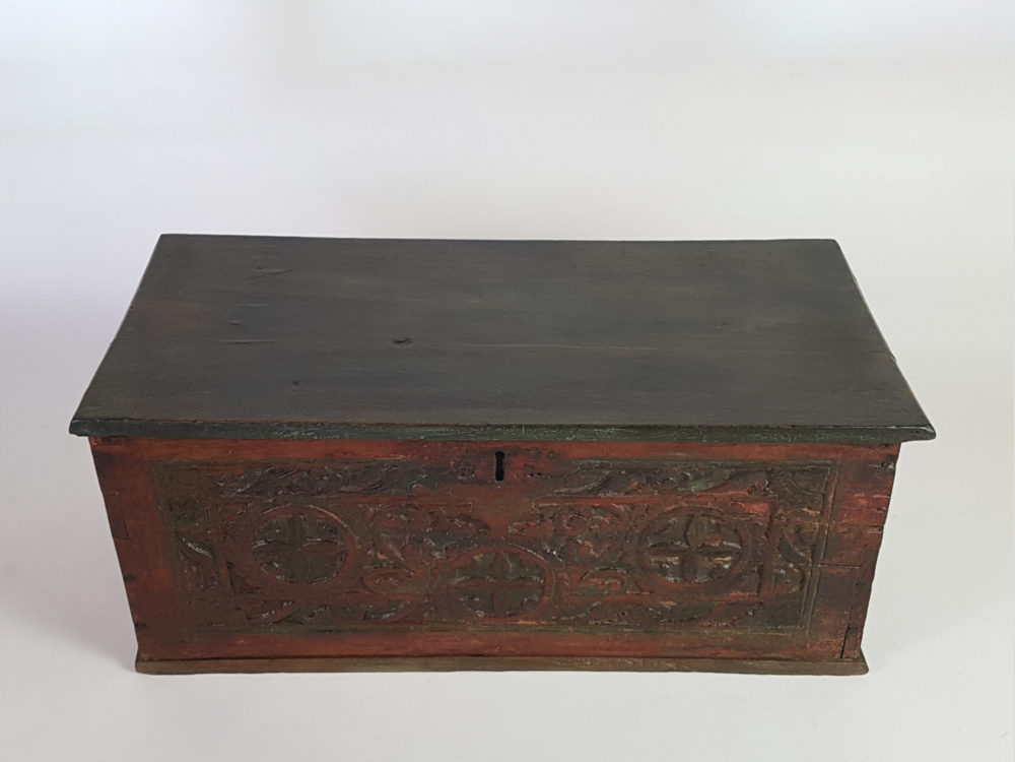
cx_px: 508
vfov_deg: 53.1
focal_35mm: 26
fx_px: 762
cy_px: 381
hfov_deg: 67.3
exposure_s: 1/50
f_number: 1.7
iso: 80
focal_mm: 4.2
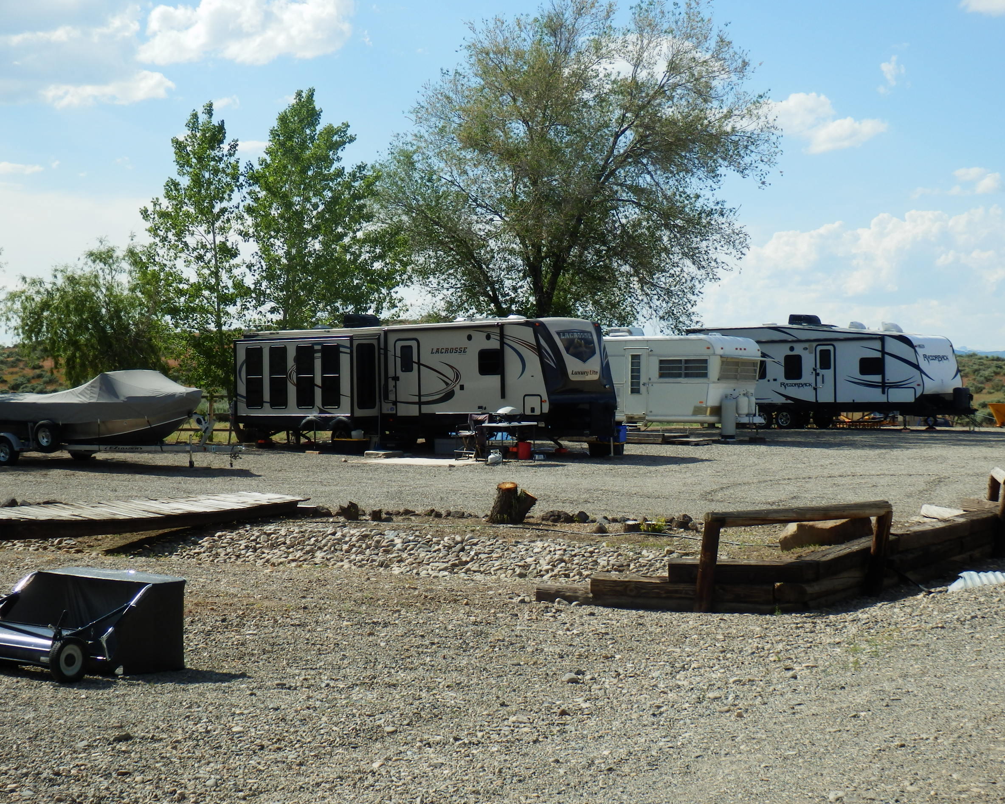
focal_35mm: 57
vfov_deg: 26.7
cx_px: 510
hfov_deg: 33.0
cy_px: 407
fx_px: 1696
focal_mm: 9.8
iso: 80
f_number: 4.1
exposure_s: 1/800
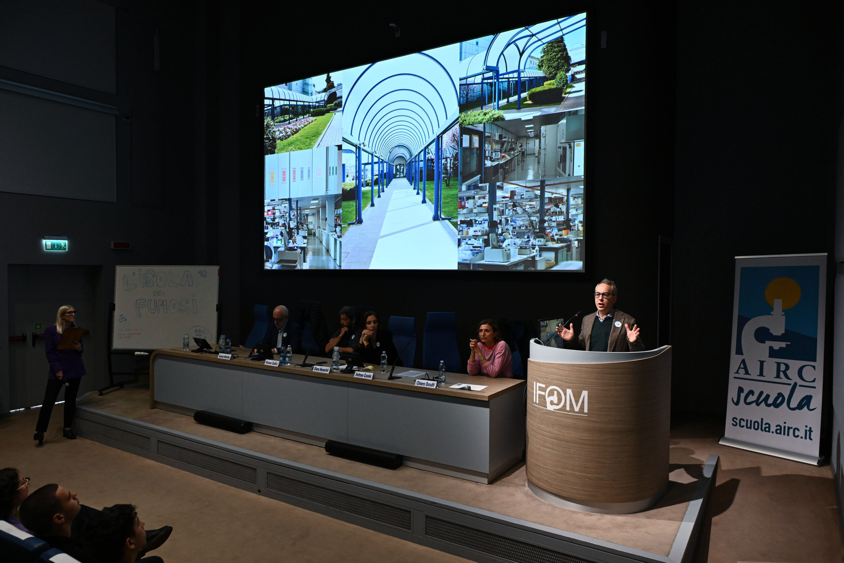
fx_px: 563
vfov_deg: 53.1
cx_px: 422
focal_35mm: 24
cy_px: 282
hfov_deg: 73.7
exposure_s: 1/125
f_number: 4.5
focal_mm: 24
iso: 1600
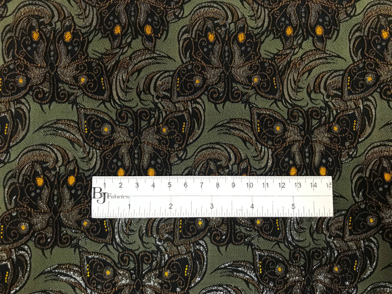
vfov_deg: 49.7
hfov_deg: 63.4
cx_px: 196
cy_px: 147
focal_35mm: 28
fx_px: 317
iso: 40
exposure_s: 1/17
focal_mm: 3.99
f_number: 1.8
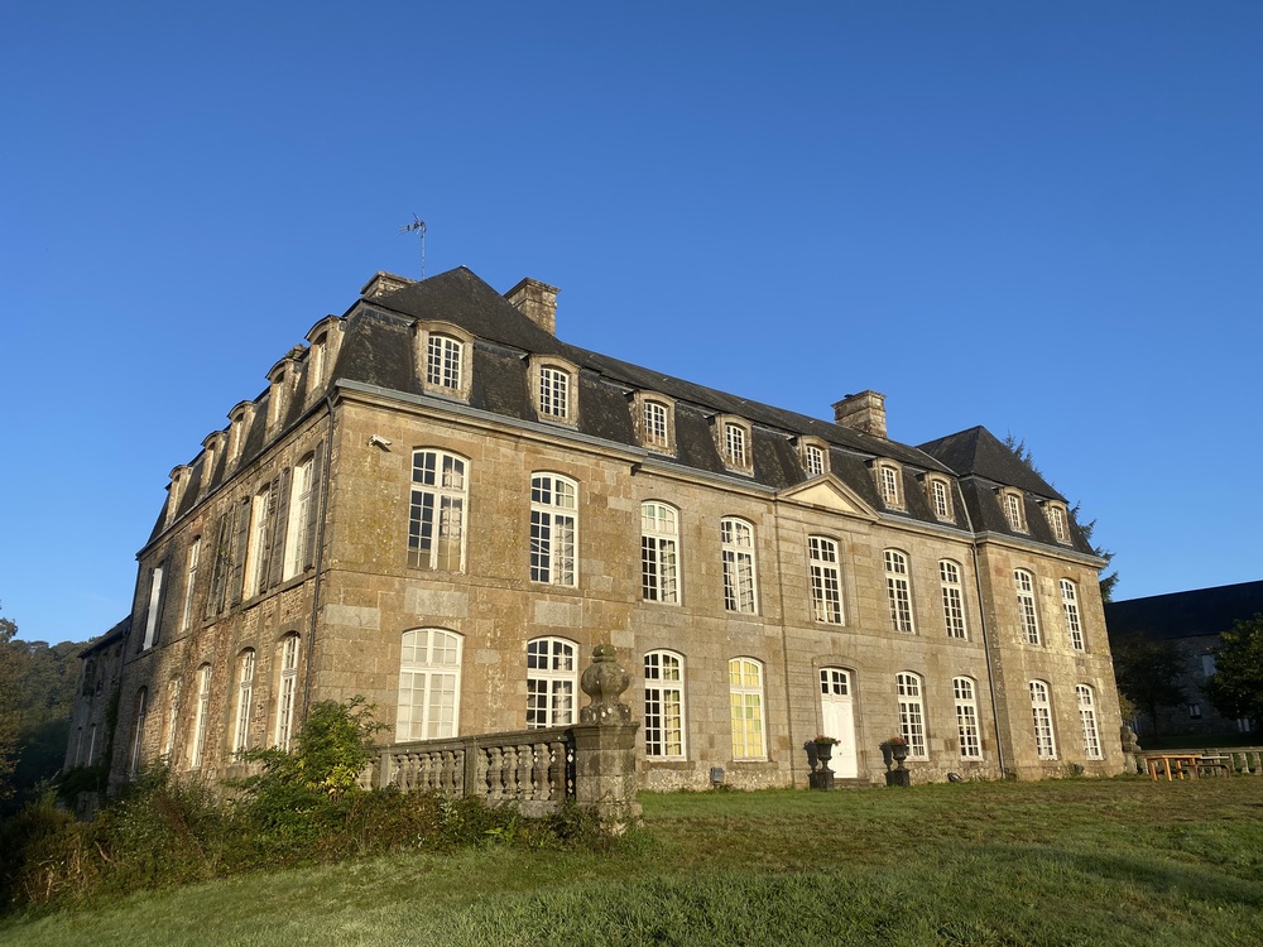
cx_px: 632
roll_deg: +1.9
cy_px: 474
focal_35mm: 26
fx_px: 949
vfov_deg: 53.1
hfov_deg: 67.3
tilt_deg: +16.8
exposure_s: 1/2028
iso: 32
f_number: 1.8
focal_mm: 4.25
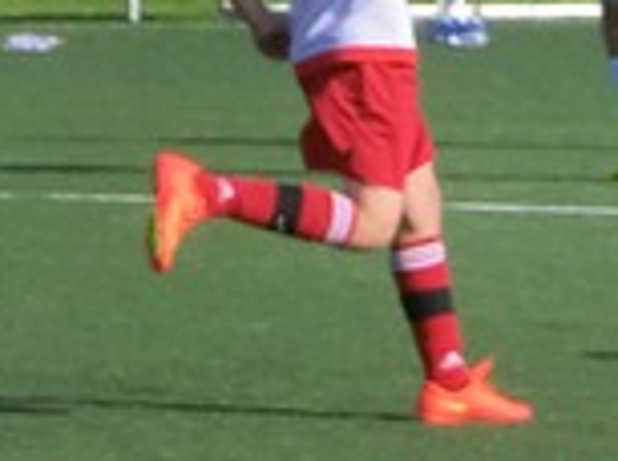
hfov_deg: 2.8
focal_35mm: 696
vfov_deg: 2.1
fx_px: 12397
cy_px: 69
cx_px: -642
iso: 80
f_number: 5.9
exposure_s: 1/500
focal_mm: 29.44
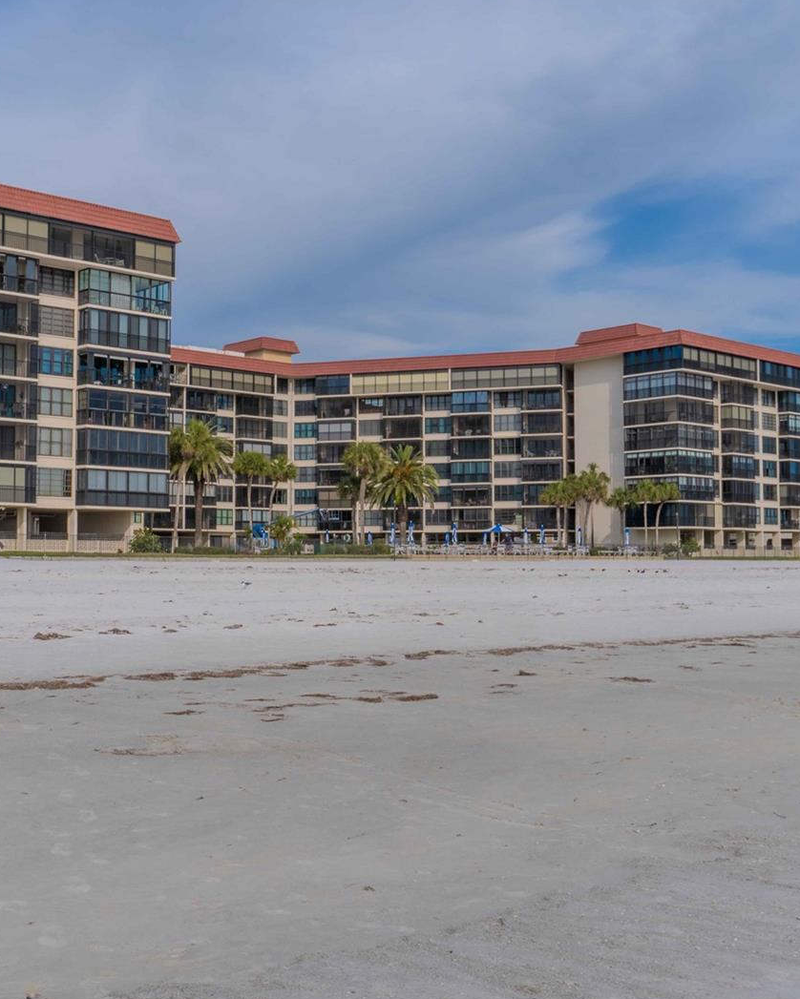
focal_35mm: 43
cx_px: 314
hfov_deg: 34.8
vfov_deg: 42.9
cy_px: 498
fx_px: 1272
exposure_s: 1/1250
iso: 200
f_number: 13
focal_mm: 20
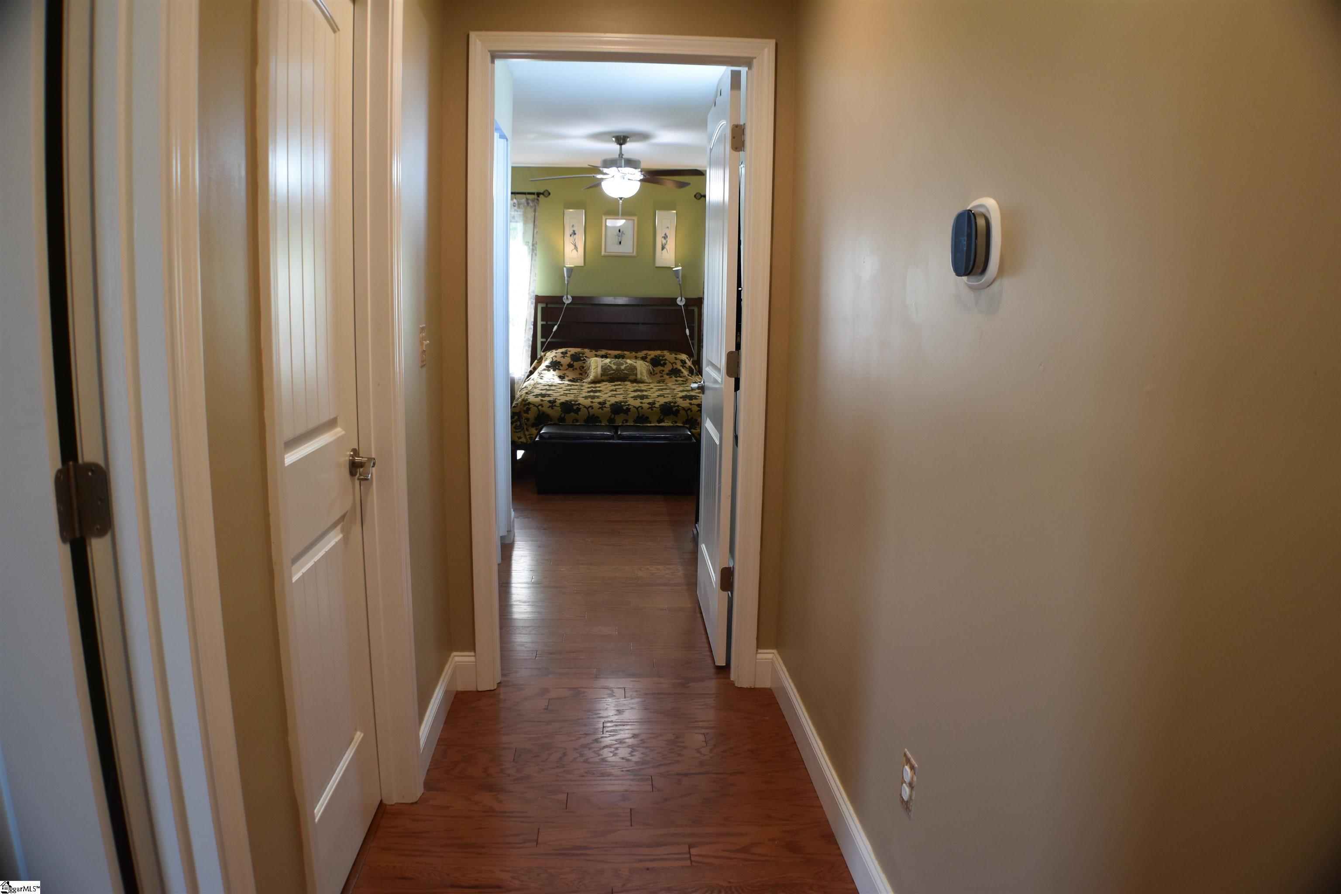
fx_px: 1173
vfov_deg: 41.7
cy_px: 447
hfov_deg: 59.5
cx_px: 670
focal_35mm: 32
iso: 640
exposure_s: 1/60
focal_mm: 21
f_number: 4
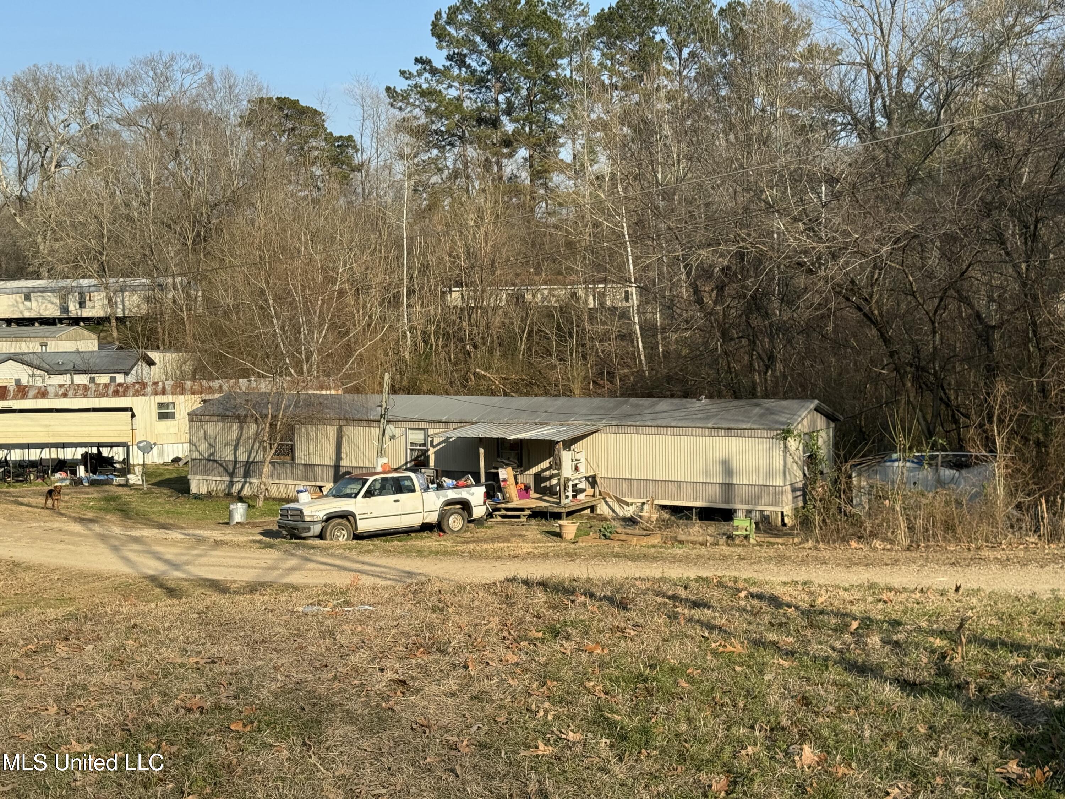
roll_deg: +1.0
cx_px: 532
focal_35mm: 48
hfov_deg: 39.7
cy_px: 400
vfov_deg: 30.3
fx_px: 1477
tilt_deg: -2.9
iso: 64
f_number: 1.78
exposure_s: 1/3425
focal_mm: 6.76
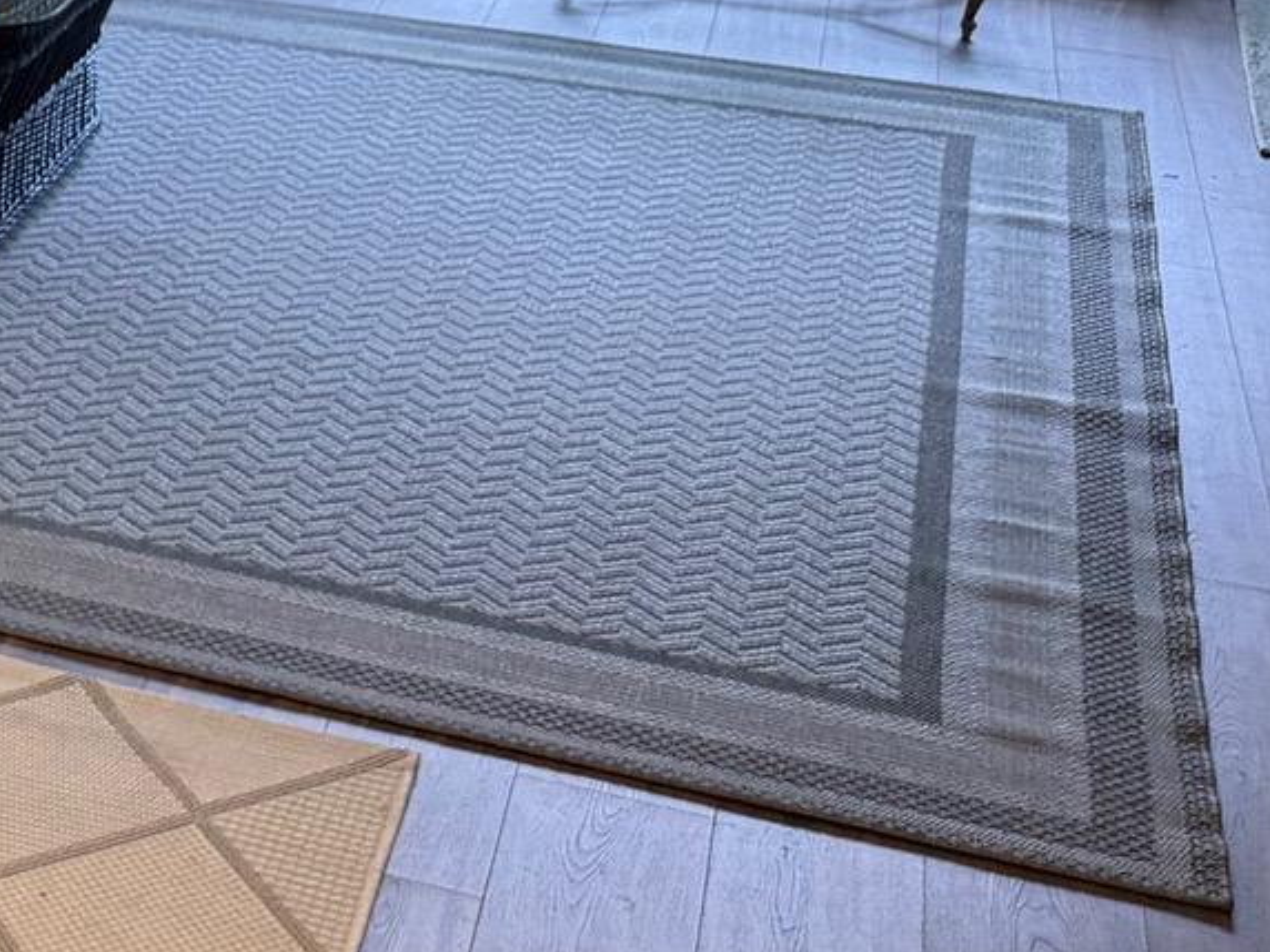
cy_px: 297
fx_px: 3155
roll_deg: -0.1
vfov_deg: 17.1
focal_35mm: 86
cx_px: -946
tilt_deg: -16.6
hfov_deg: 18.4
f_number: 1.78
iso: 250
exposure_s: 1/120
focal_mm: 6.76
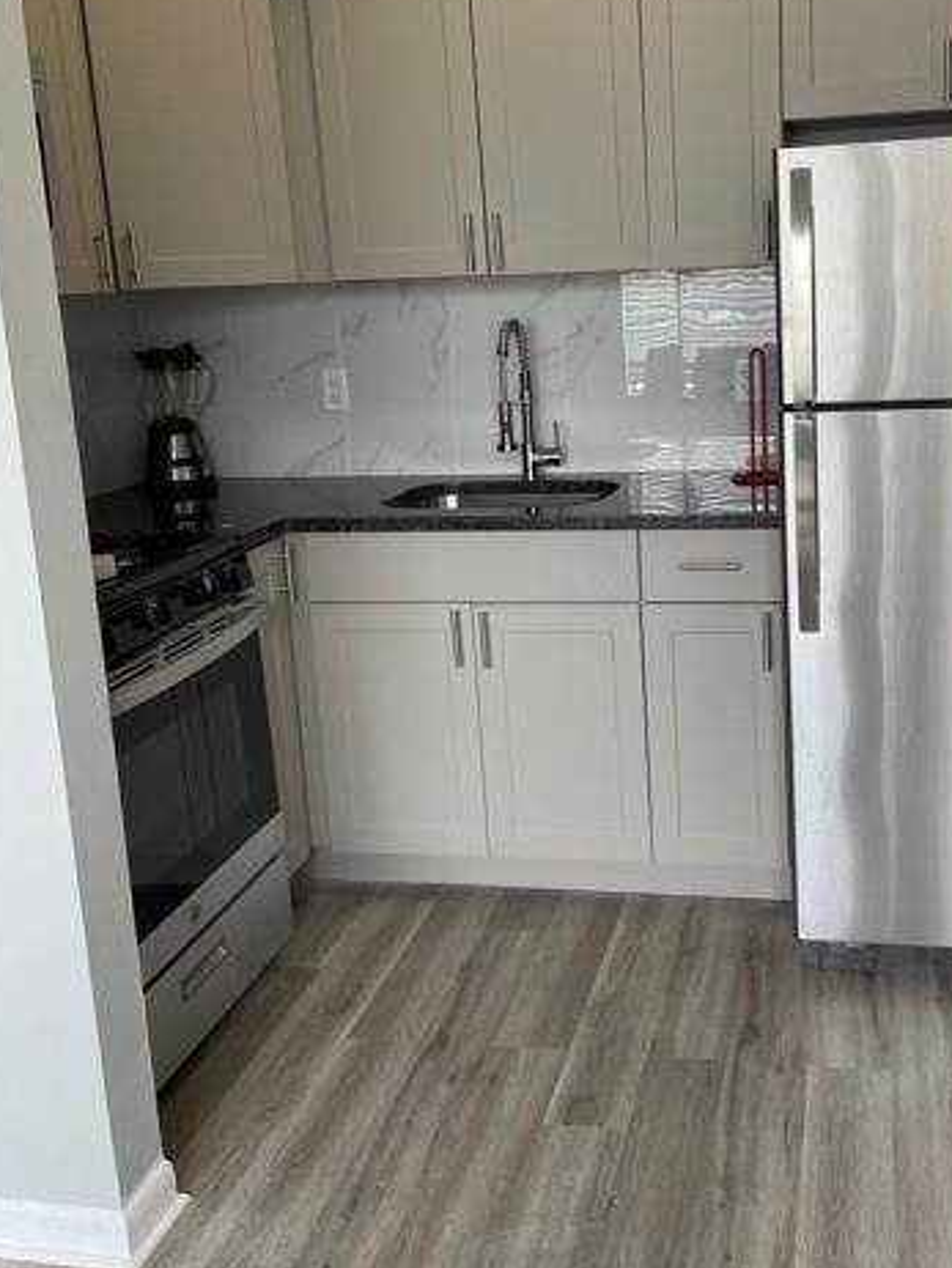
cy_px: 530
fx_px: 1319
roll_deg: +3.1
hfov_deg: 39.2
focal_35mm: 36
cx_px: 639
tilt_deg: -10.4
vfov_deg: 51.1
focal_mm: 4.2
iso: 64
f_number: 1.6
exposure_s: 1/120
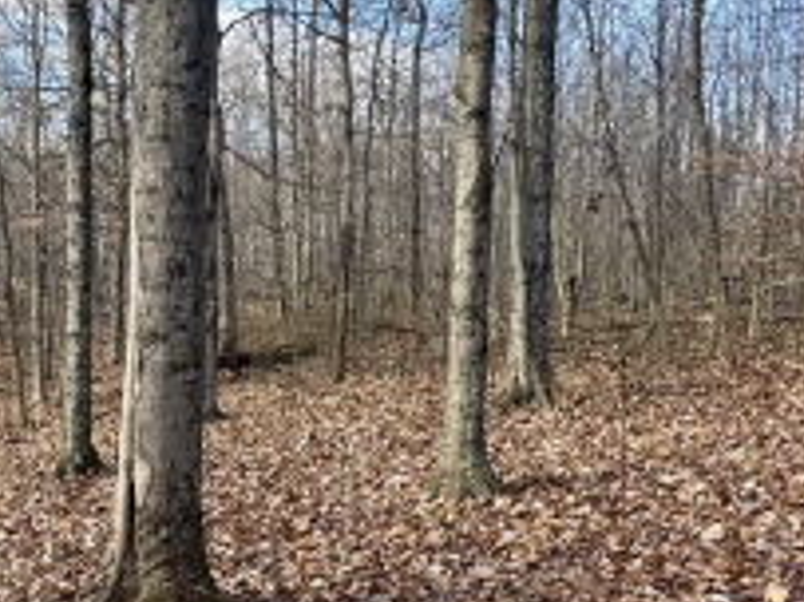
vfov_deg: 31.4
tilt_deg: -3.4
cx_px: 113
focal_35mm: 46
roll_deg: -0.7
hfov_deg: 38.9
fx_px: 1068
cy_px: 349
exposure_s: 1/269
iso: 40
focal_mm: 2.22
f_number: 2.2
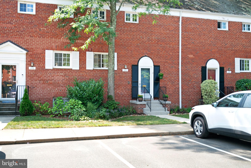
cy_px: 84
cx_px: 126
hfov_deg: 54.4
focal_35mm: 35
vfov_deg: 37.9
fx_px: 244
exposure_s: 1/640
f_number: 8
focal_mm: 35
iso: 1250
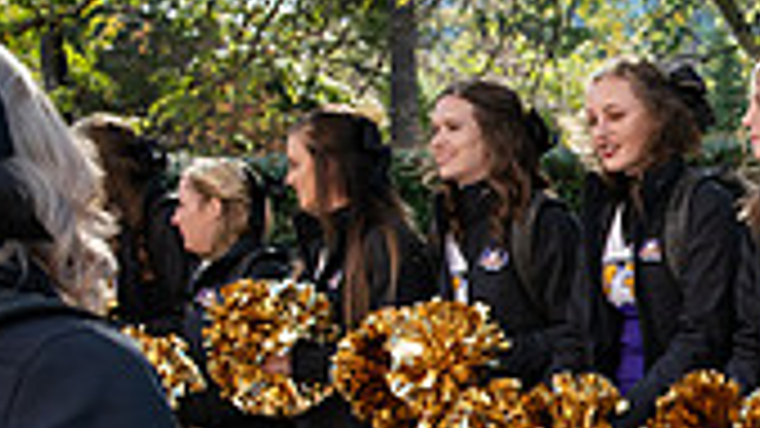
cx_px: 949
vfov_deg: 10.5
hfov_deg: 17.6
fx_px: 2317
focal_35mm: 115
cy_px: 385
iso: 400
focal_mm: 32
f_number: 5
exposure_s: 1/500
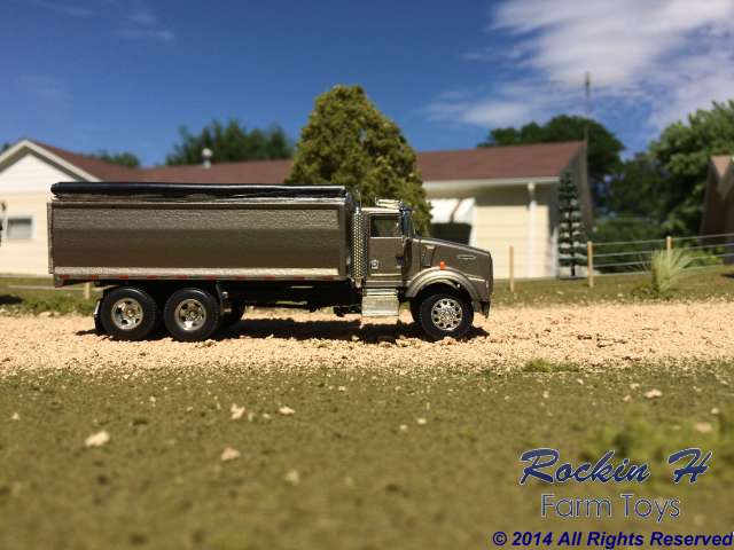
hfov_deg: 61.7
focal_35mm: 29
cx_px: 367
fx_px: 615
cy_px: 275
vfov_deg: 48.2
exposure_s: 1/3731
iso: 32
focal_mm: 4.15
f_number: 2.2
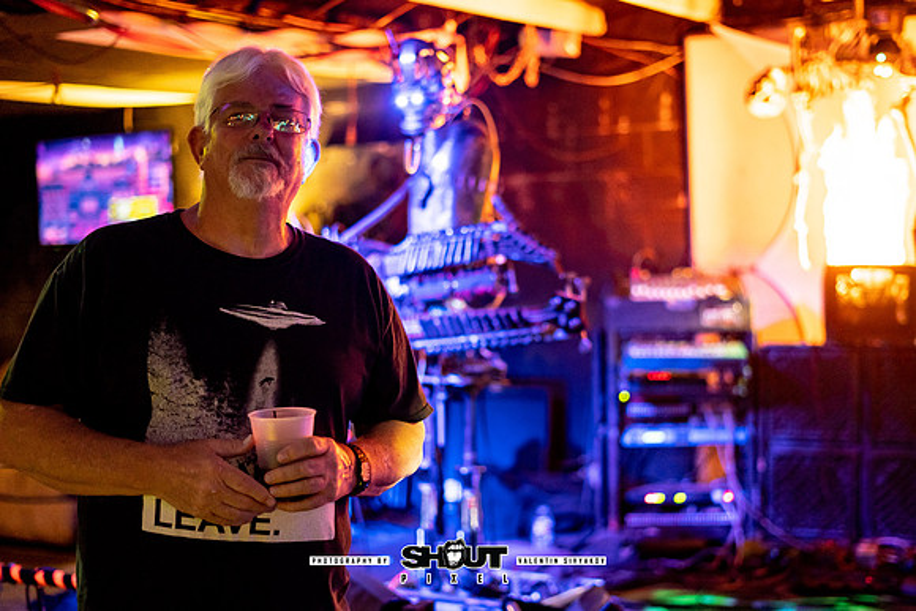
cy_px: 320
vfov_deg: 23.0
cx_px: 536
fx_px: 1505
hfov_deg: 33.8
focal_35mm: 59
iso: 2500
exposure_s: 1/125
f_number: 1.8
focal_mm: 50
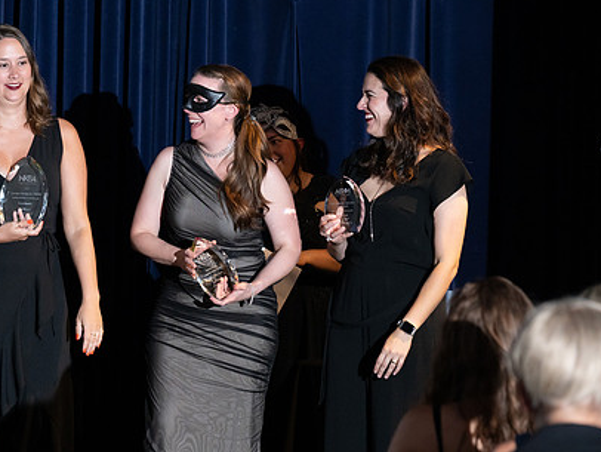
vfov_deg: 7.2
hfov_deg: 9.6
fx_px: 3579
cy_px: 217
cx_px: 184
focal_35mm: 206
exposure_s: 1/200
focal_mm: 150
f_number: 5
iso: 2500
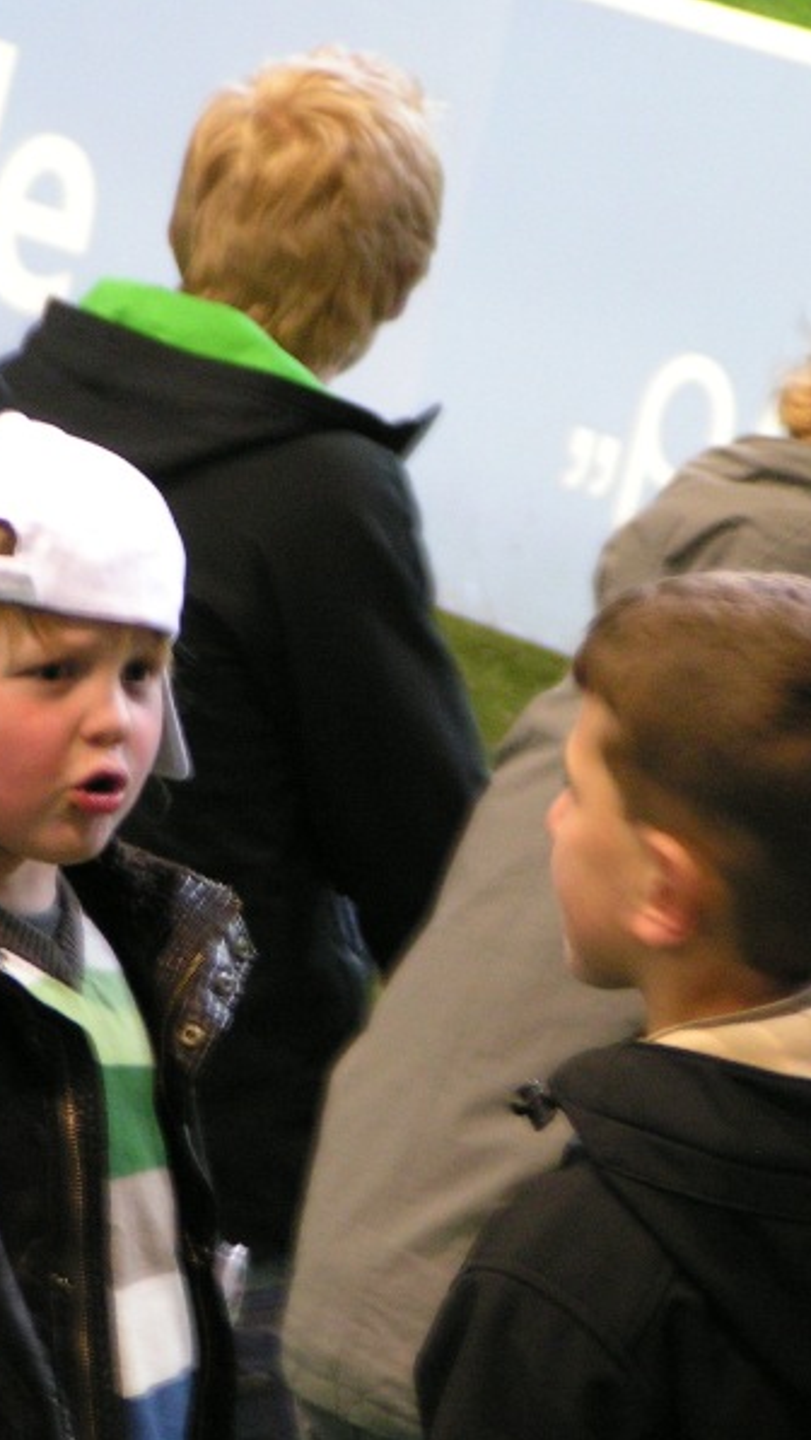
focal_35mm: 251
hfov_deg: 4.8
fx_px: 9592
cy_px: 721
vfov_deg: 8.6
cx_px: 389
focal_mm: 26.3
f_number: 3.5
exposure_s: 1/10
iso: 200
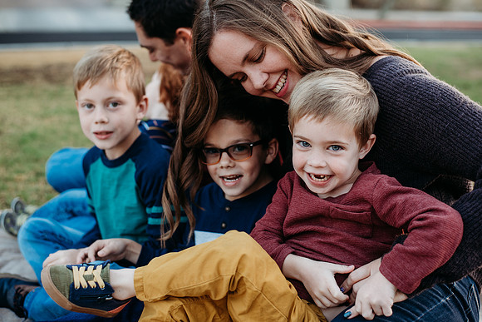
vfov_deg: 27.0
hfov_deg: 39.6
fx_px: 670
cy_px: 161
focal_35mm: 50
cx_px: 241
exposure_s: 1/320
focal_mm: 50
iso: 400
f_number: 2.8
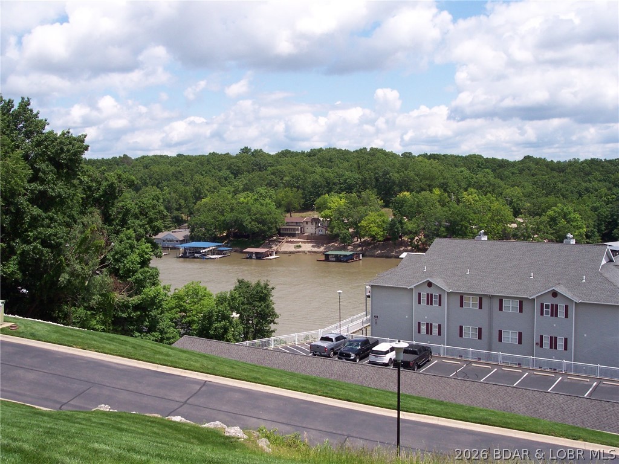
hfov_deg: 49.0
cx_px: 310
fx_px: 680
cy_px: 232
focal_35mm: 38
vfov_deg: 37.7
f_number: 4.8
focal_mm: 8
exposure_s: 1/700
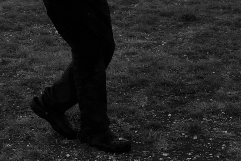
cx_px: -87
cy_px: -51
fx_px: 931
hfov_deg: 14.1
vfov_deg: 9.7
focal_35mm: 139
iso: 200
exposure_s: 1/320
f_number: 4
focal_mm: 30
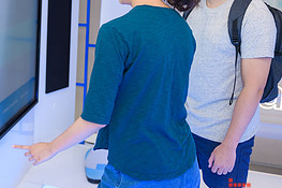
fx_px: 415
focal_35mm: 53
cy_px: 26
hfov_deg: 33.9
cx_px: -6
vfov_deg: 24.9
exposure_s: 1/200
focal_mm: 24
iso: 400
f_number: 3.2
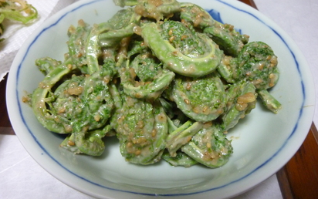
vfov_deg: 45.9
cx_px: 157
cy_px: 85
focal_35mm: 27
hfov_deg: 68.4
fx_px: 234
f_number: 3.3
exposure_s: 1/25
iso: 400
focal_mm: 4.5
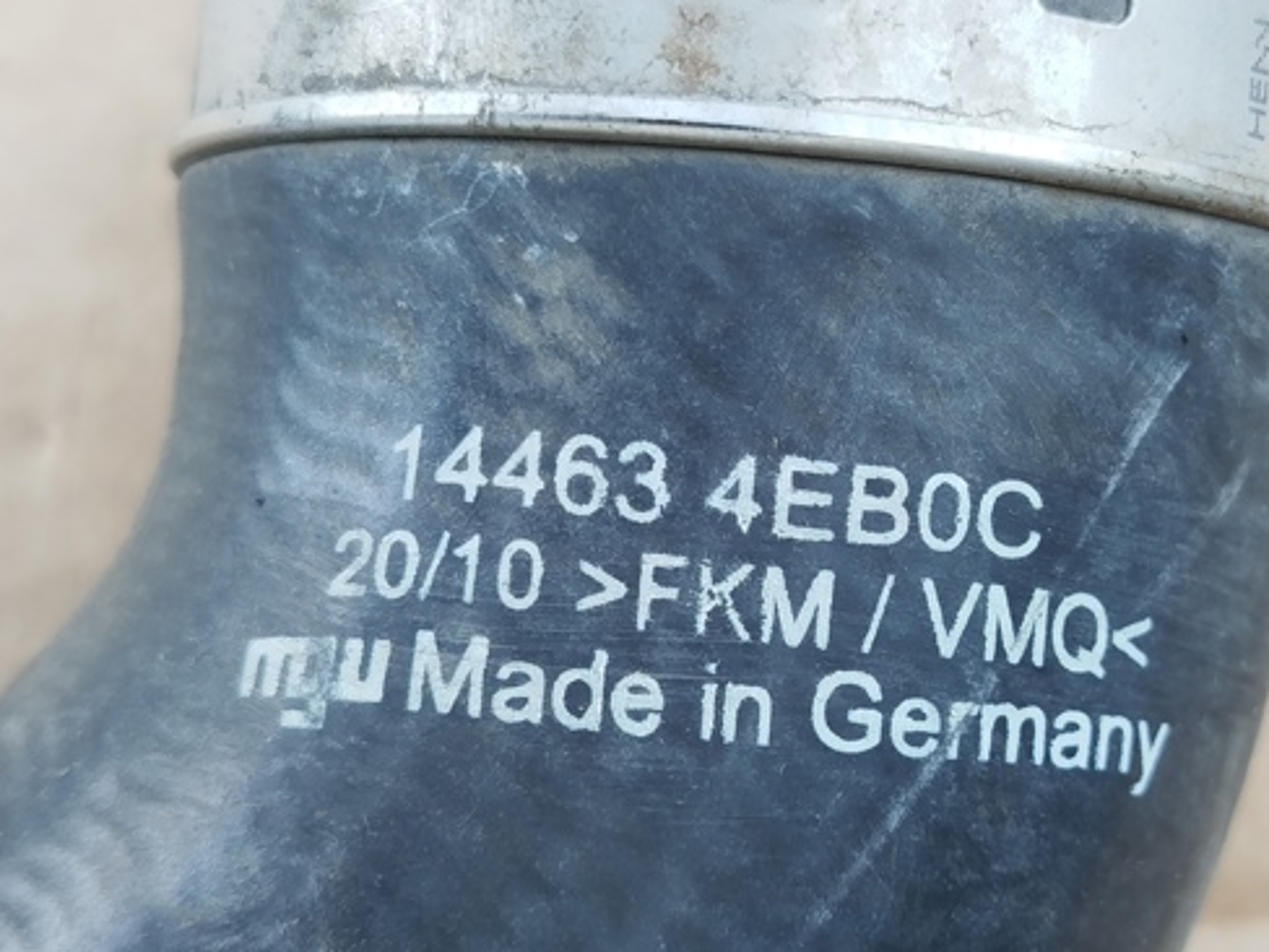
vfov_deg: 23.3
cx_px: 814
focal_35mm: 63
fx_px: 2310
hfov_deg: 30.6
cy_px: 525
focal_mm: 5.31
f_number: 1.7
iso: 100
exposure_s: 1/50
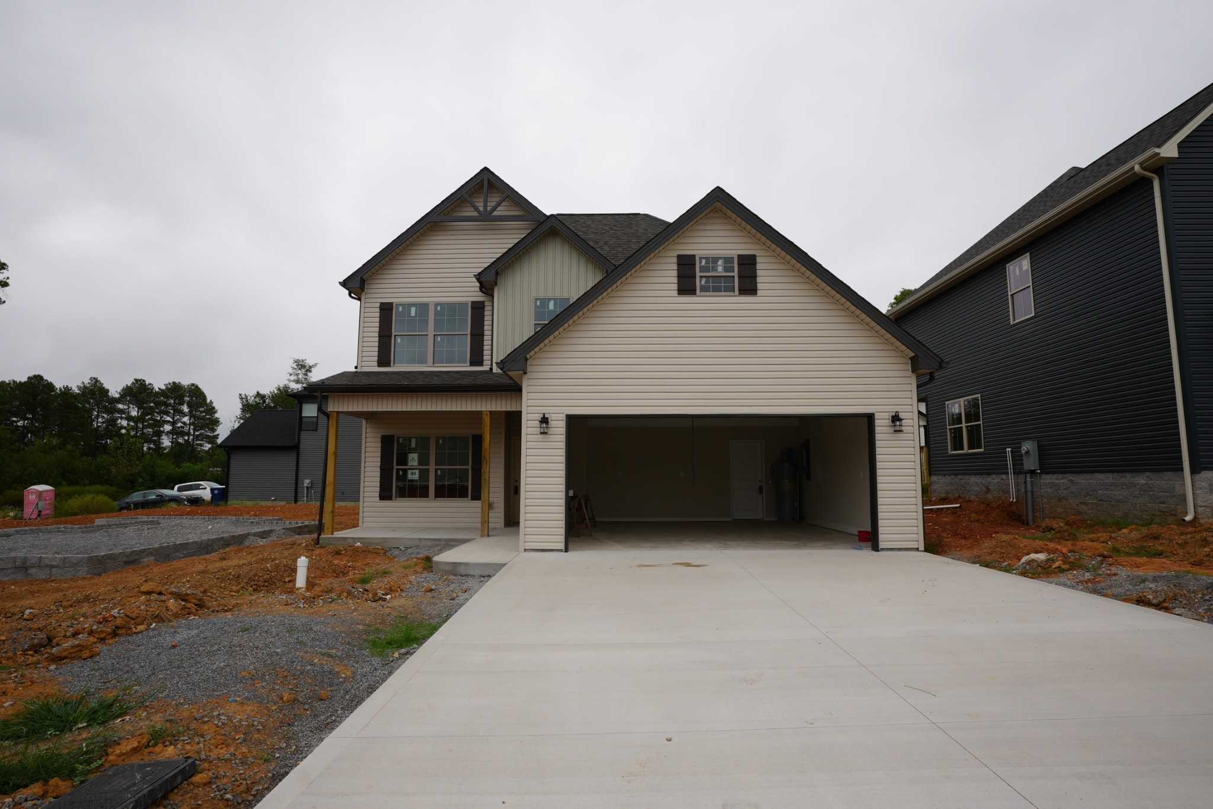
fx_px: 606
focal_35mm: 18
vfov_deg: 67.4
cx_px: 606
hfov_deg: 90.0
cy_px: 404
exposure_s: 1/125
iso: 100
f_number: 8
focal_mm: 12.5
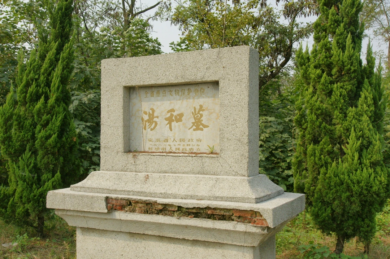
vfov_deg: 36.8
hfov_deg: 53.2
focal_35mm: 36
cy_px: 130
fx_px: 390
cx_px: 195
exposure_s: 1/640
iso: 400
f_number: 10
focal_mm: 24
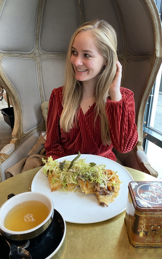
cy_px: 129
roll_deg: -0.6
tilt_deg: -22.9
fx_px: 198
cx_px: 88
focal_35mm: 28
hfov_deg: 44.5
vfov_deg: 66.5
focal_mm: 4.25
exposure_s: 1/60
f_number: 1.8
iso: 320
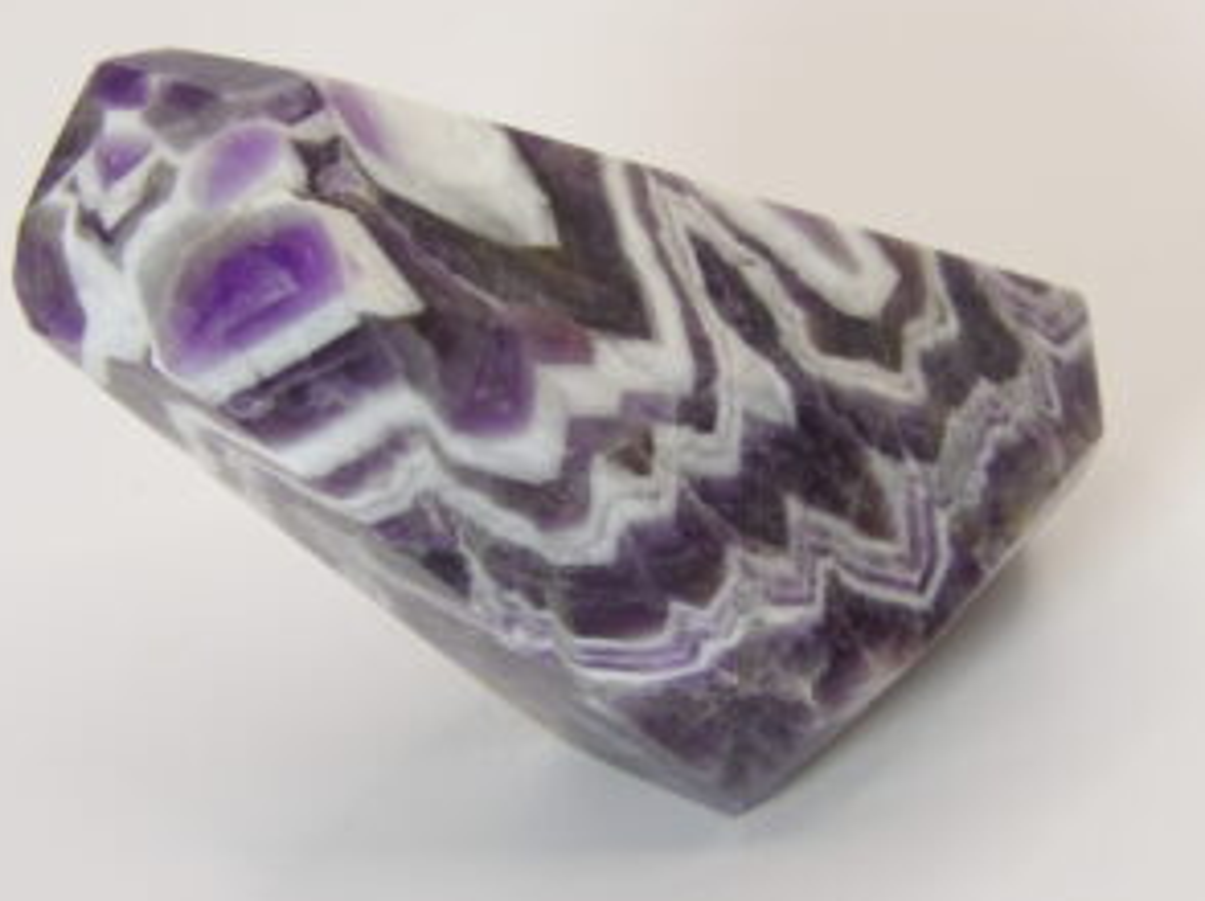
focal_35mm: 98
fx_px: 3409
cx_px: 574
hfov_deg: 20.0
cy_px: 463
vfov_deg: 15.1
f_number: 4.1
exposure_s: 1/100
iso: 150
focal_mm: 13
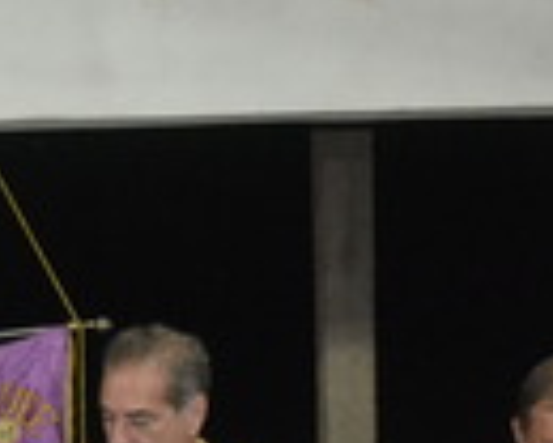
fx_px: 2275
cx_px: -249
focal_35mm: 139
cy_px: 626
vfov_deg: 10.8
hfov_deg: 13.2
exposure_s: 1/60
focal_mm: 26
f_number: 3.8
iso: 3200
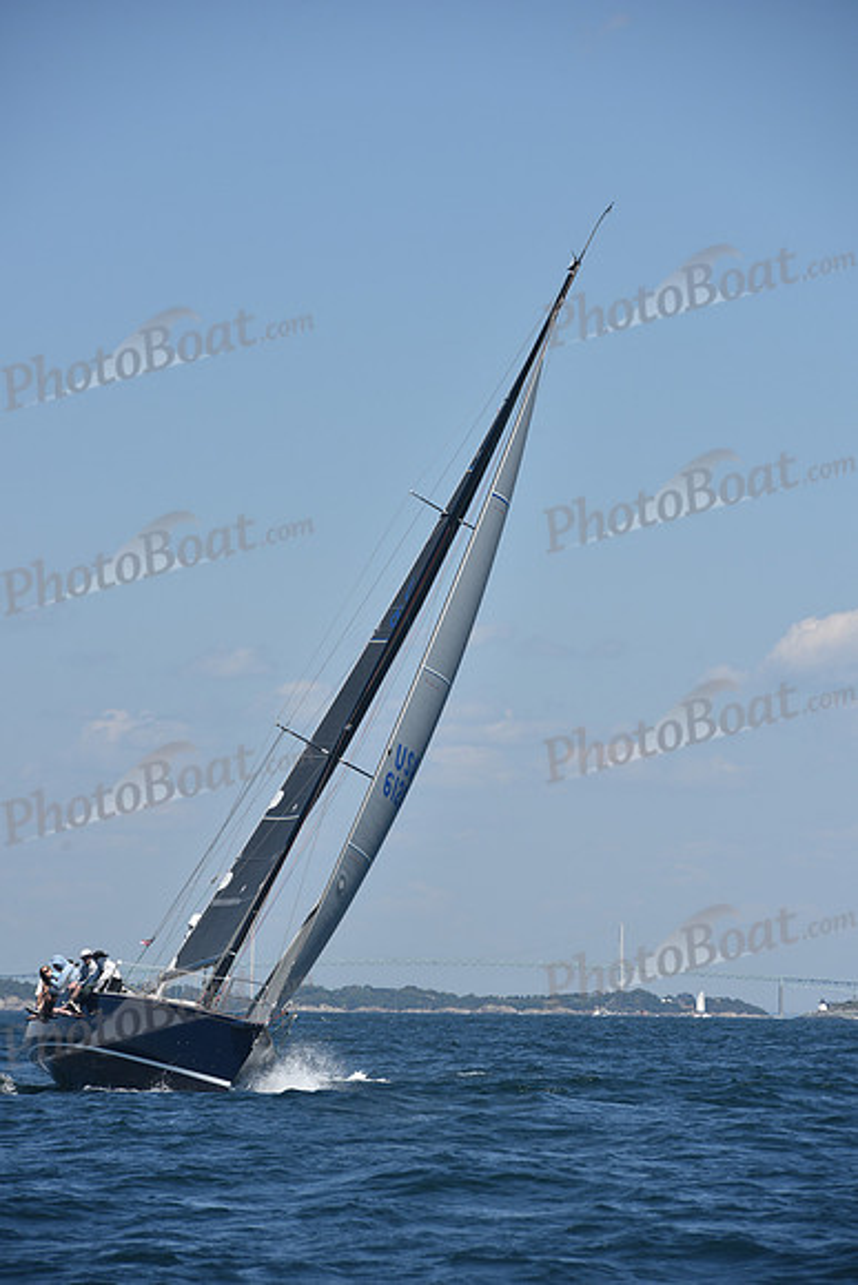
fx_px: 7145
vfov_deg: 10.3
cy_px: 642
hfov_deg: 6.9
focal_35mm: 200
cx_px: 429
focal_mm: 200
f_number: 8
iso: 200
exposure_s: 1/1000
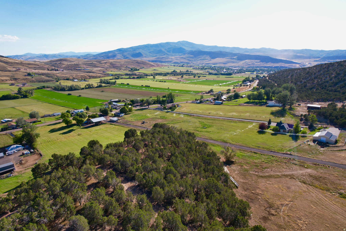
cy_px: 116
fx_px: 211
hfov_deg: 78.6
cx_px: 173
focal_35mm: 22
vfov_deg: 57.2
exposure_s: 1/1000
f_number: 2.8
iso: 110
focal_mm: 8.38
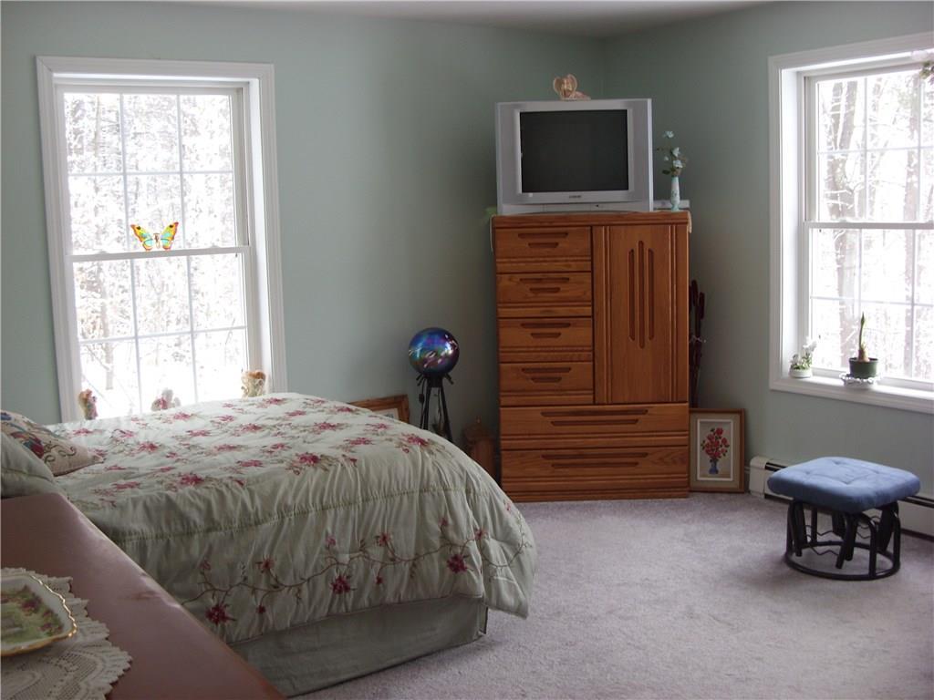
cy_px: 350
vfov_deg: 37.7
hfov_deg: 49.0
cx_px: 467
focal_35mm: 38
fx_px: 1025
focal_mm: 6.3
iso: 50
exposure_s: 1/35
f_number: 2.8
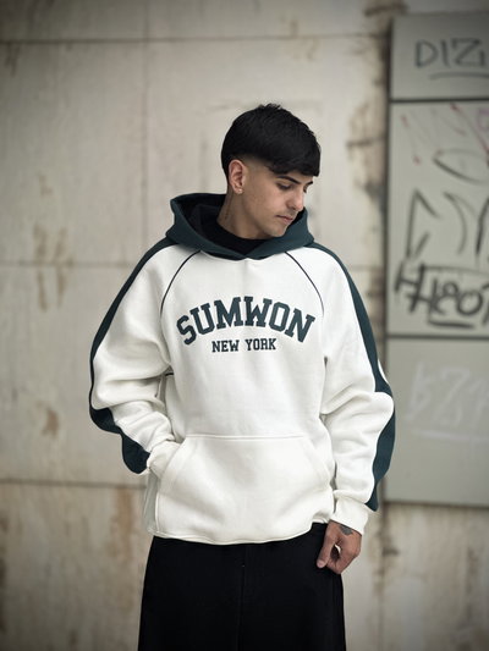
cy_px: 326
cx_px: 244
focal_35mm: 77
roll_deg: -1.0
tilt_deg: -2.3
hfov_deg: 19.1
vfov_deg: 25.3
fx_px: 1450
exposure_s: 1/121
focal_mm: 9
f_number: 2.8
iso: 160
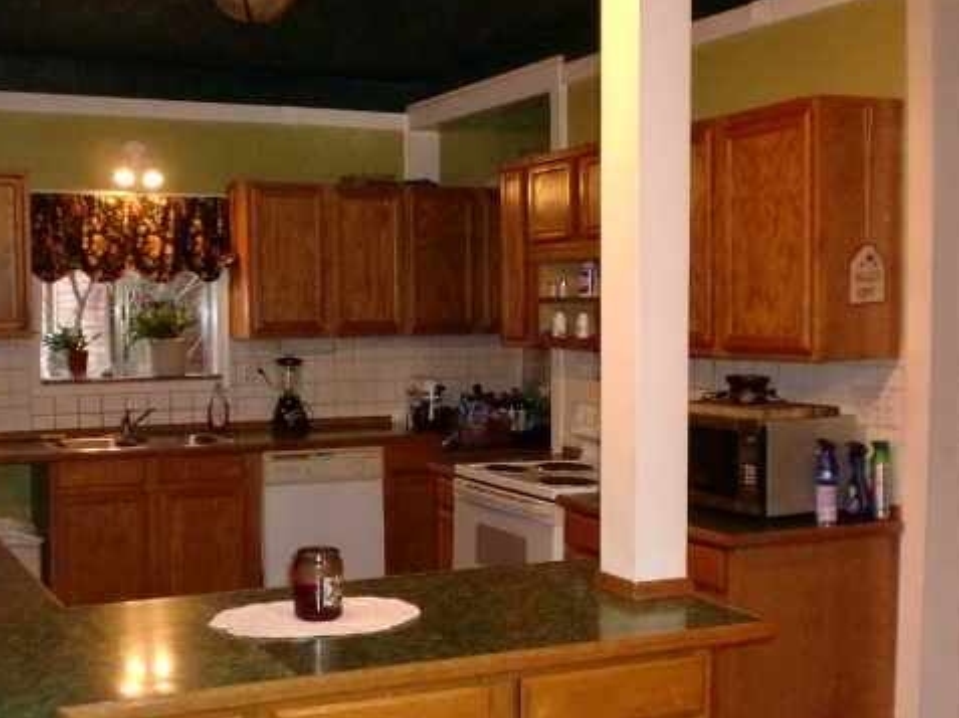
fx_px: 1301
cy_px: 398
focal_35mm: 47
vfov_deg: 30.8
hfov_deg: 40.2
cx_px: 362
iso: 400
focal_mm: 6.3
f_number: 3.1
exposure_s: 1/60
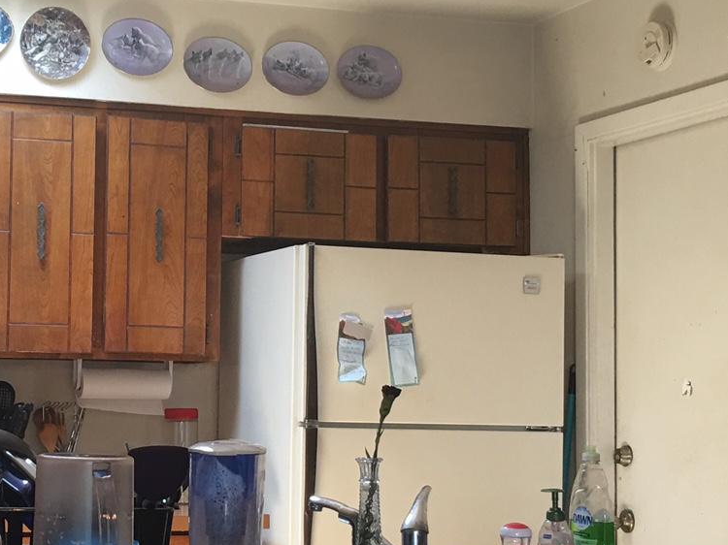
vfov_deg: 18.9
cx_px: 168
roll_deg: -1.2
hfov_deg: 24.7
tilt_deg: +3.1
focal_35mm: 78
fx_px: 1640
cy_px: 326
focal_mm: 4.15
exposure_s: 1/15
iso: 25
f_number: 2.2
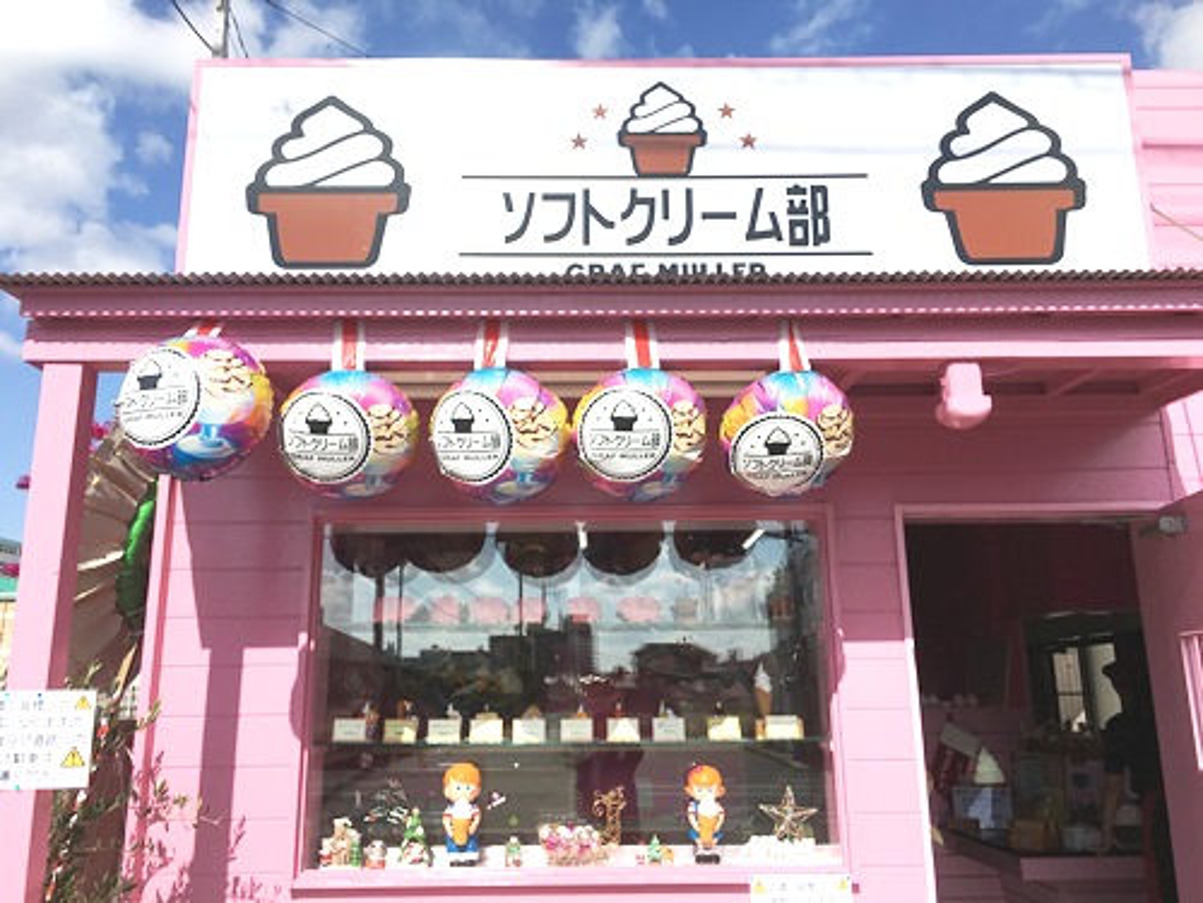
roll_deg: +0.8
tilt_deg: +14.6
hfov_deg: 61.7
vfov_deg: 48.2
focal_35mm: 29
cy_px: 452
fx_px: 1008
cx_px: 602
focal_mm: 4.15
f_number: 2.2
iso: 25
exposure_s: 1/3846
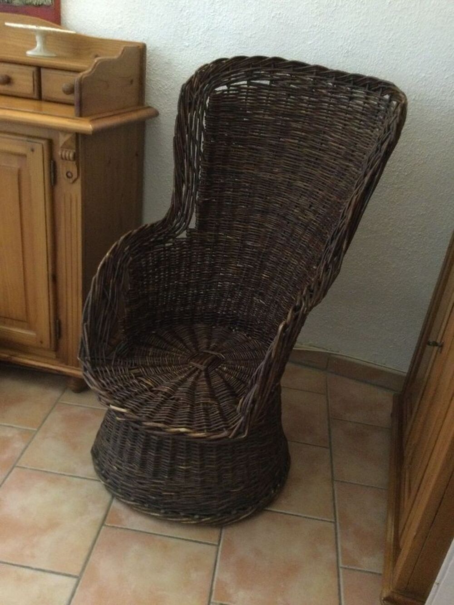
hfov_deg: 45.4
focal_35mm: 31
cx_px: 227
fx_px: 542
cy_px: 302
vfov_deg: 58.3
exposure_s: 1/17
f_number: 2.4
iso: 500
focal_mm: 3.3
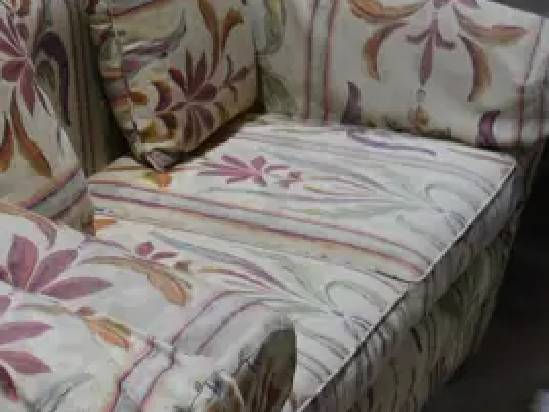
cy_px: 587
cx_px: -287
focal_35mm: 107
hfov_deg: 16.6
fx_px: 1697
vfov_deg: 13.2
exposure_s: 1/100
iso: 200
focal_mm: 14
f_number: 3.5
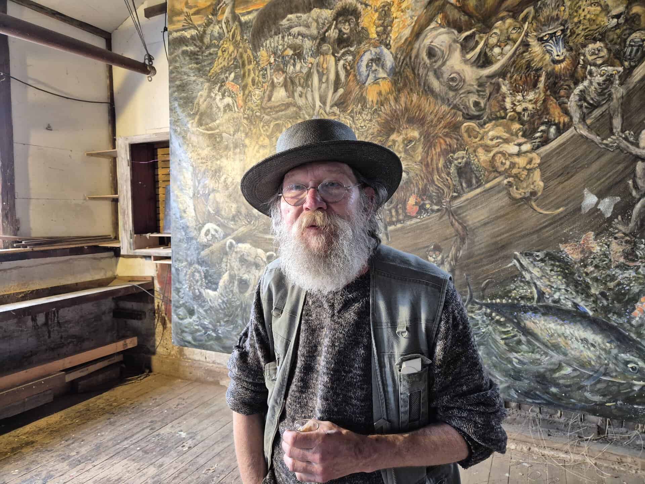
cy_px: 242
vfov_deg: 58.9
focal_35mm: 23
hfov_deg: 73.9
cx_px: 322
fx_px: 429
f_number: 1.8
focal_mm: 5.4
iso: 500
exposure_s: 1/100
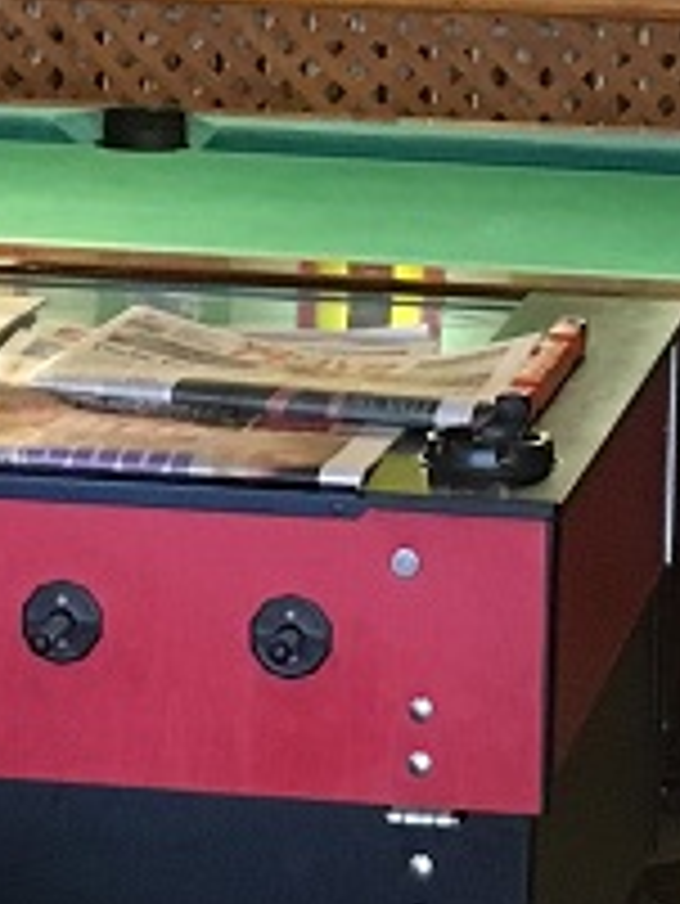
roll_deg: -1.4
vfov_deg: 11.2
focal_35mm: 173
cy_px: -139
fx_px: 4526
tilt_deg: -2.2
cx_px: 333
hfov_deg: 8.6
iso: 200
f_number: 2.2
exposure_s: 1/25
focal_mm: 4.15
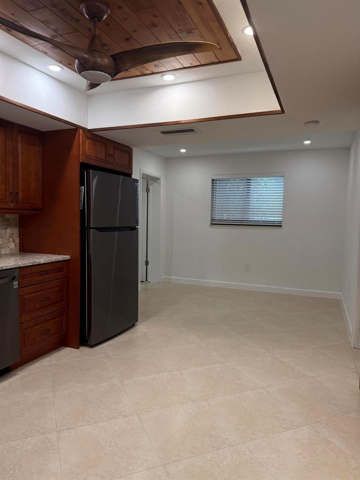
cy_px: 240
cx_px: 180
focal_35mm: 24
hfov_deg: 56.8
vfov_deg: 71.6
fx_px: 333
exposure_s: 1/188
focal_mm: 6.76
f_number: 1.78
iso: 200
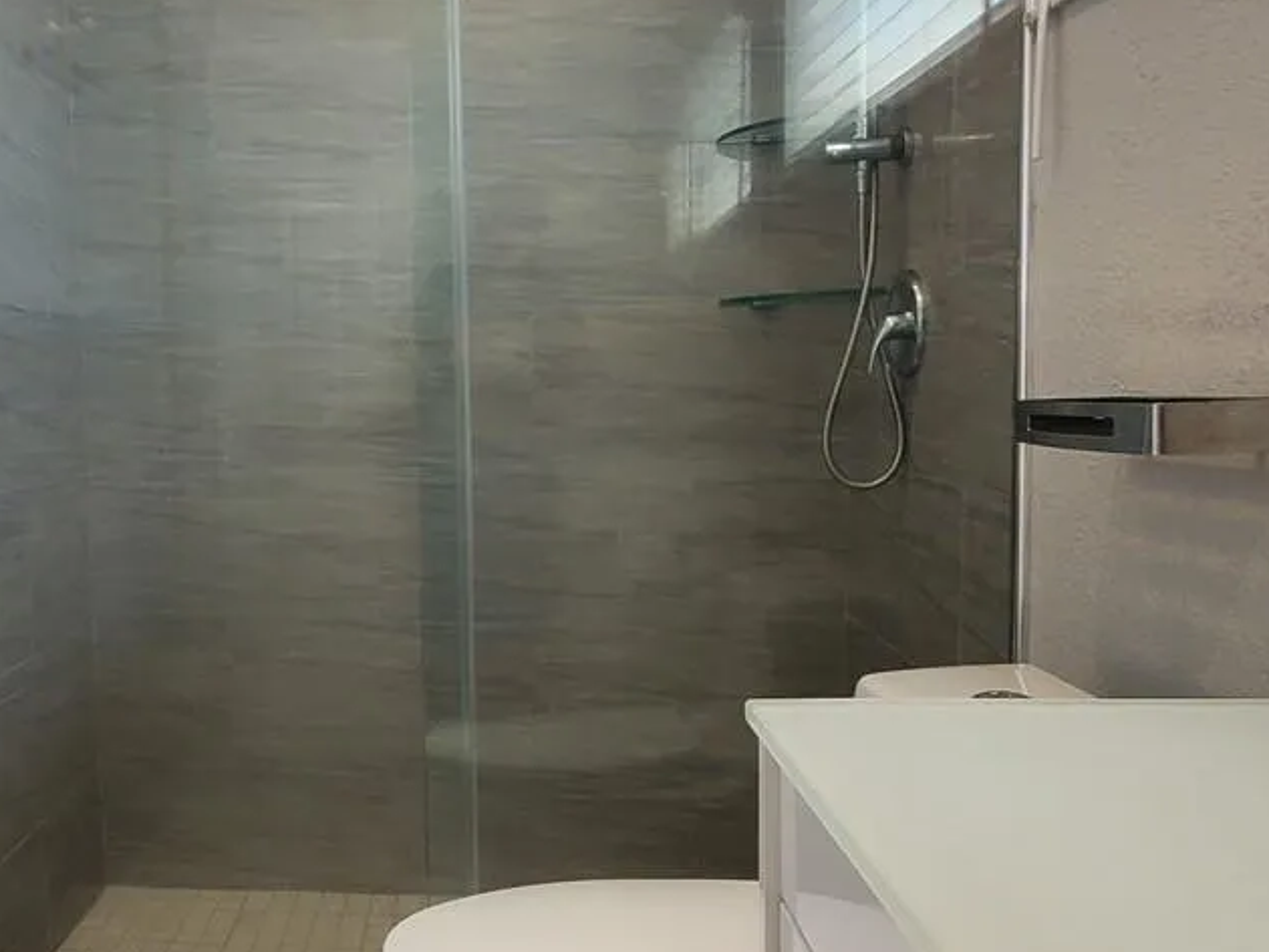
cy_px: 479
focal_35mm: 33
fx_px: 1210
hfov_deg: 53.3
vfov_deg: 43.0
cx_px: 350
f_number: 2.2
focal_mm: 1.8
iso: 80
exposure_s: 1/120
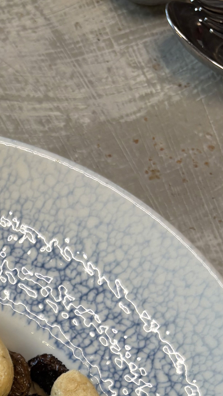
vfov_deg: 24.9
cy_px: 511
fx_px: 778
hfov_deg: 15.3
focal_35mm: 74
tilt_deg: -77.8
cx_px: -92
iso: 64
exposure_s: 1/100
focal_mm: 5.96
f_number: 1.6
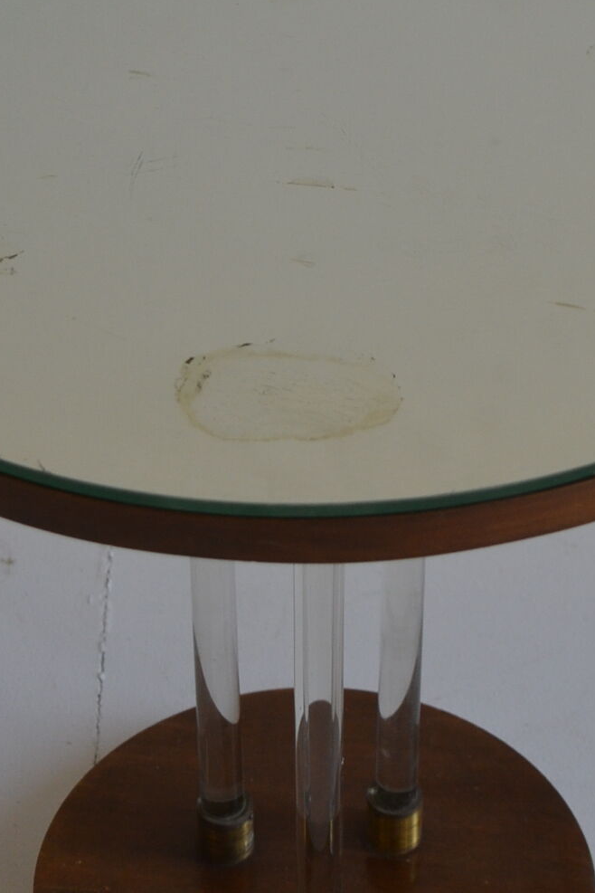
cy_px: 271
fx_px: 2082
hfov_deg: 16.3
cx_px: 282
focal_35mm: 84
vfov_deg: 24.0
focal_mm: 24
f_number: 4
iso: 400
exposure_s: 1/50
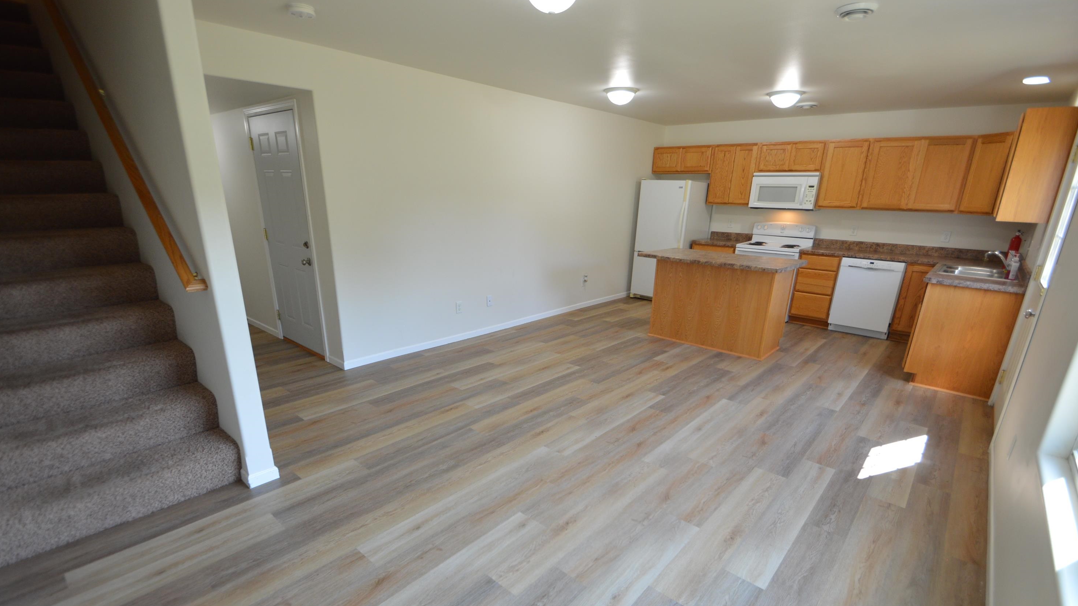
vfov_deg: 66.6
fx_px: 457
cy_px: 357
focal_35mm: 16
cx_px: 547
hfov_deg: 99.4
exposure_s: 1/80
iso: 400
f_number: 4.5
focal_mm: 10
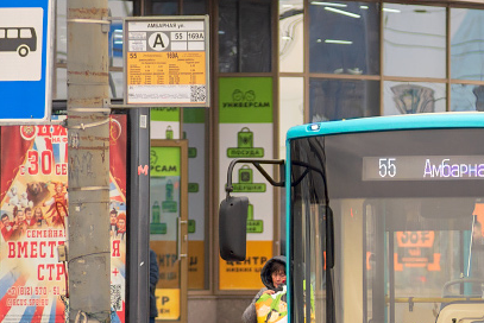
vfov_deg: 3.2
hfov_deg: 4.8
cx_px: 670
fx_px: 5745
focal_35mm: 427
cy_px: 243
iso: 400
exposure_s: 1/320
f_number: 2.8
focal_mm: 145
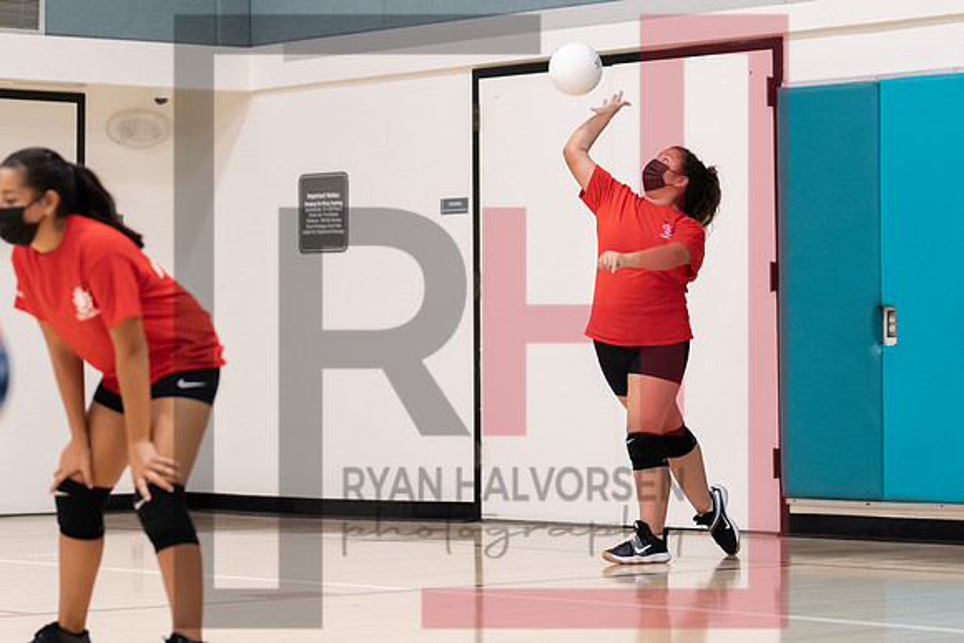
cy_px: 50
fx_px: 3551
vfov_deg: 10.3
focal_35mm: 133
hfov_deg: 15.5
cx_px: 566
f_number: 1.2
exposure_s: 1/1600
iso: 800
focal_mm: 50
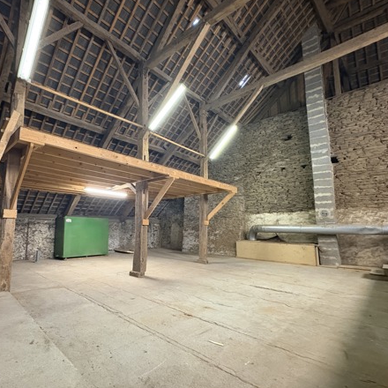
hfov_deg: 78.7
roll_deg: -0.3
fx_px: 228
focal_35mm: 18
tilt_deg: +7.7
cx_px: 137
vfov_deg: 80.7
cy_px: 201
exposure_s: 1/33
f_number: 2.2
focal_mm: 2.22
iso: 640
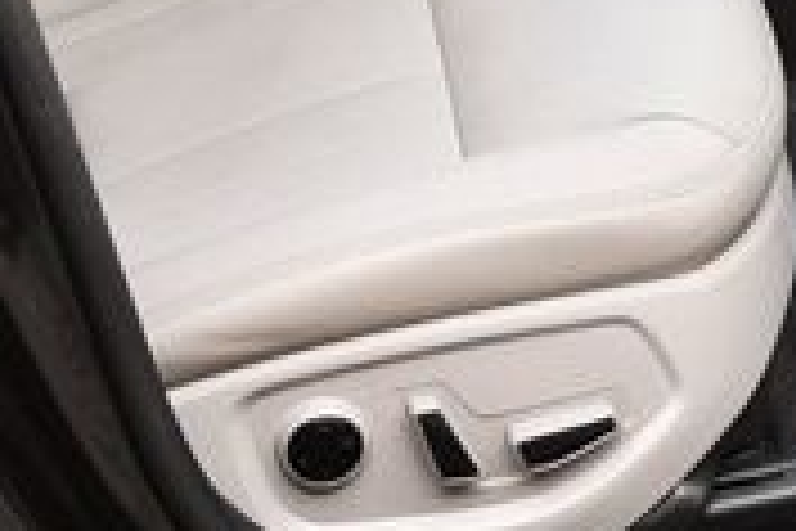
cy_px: -324
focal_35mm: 130
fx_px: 2874
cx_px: 720
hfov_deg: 15.6
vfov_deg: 10.1
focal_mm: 18
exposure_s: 1/250
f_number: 3.5
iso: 500
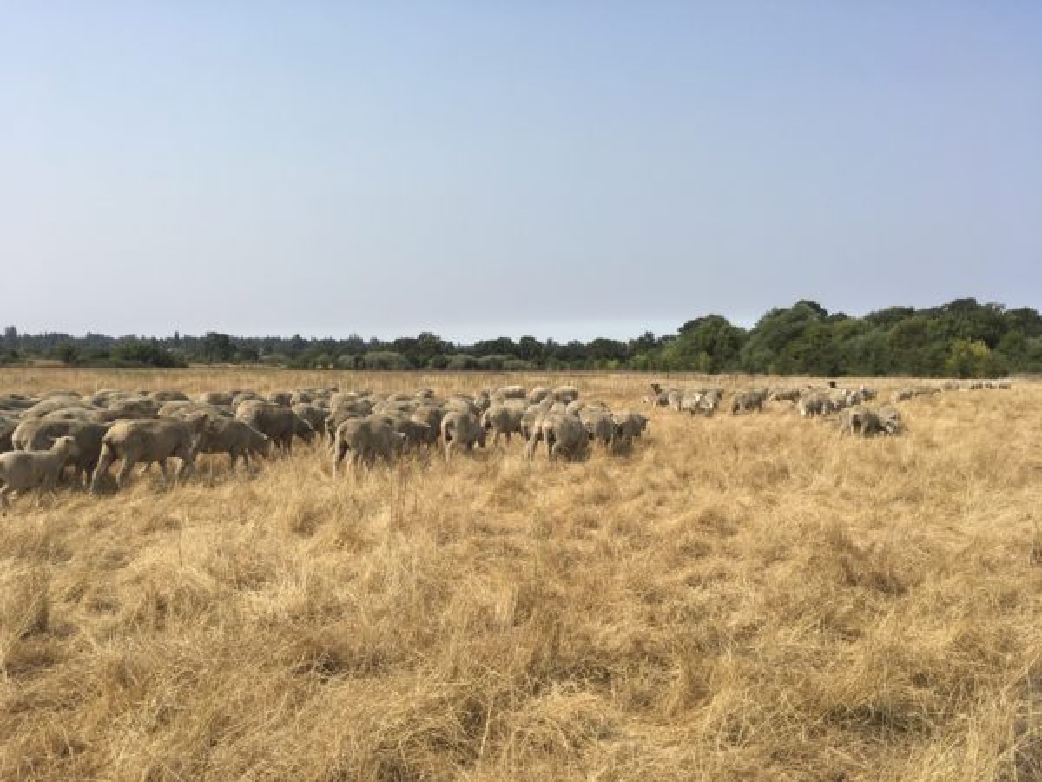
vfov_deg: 48.2
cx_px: 521
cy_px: 391
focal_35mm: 29
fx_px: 873
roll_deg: +1.0
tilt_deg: -1.4
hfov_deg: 61.7
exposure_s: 1/1876
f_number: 2.2
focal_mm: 4.15
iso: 25
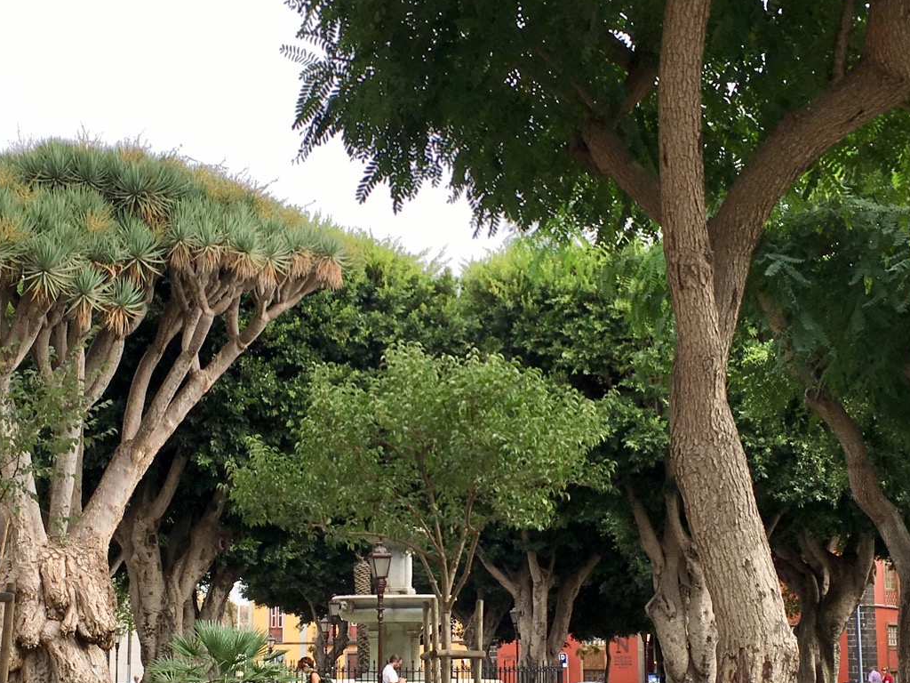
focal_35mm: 58
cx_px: 421
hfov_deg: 33.2
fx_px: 1525
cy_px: 431
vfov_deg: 25.2
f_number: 2.2
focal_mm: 4.15
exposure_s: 1/437
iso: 25
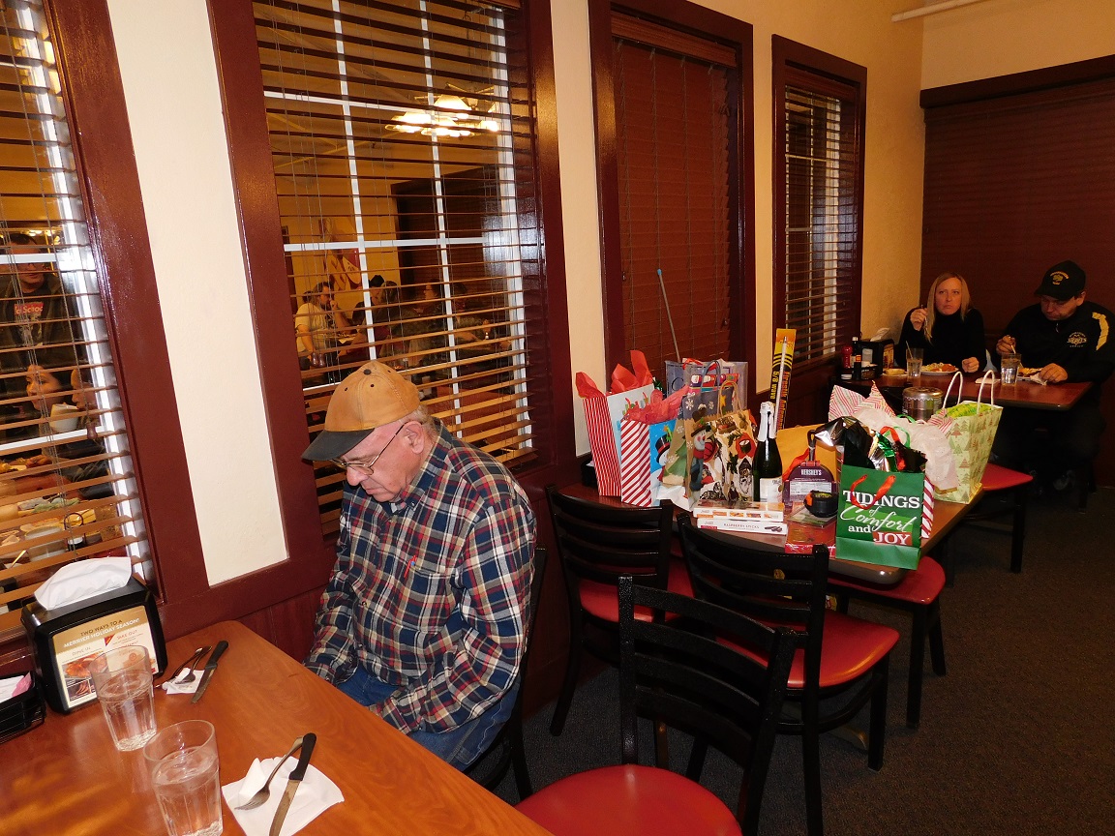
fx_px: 741
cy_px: 418
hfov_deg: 73.9
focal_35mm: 23
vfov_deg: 58.9
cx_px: 558
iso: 200
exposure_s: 1/30
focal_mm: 4
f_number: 3
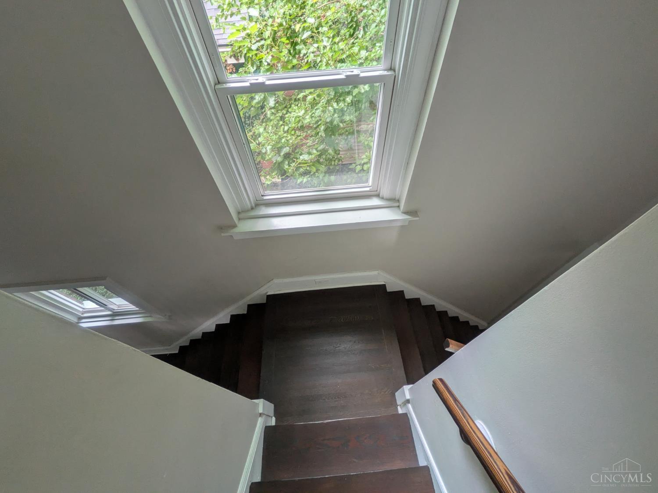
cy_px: 246
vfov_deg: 85.7
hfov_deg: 102.1
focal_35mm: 14
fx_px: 266
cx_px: 329
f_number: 2.2
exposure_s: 1/54.6
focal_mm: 1.85
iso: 134
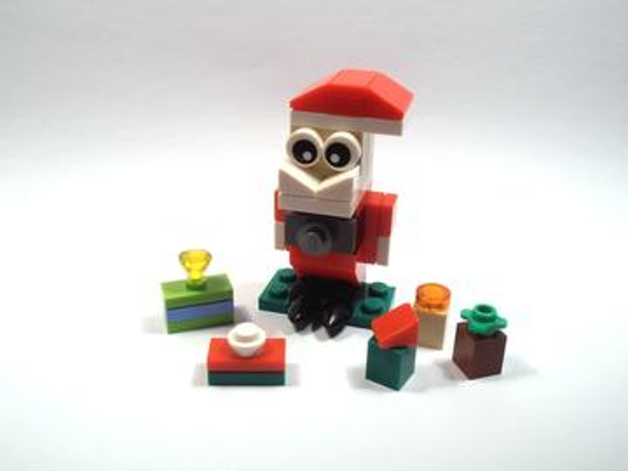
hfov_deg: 50.1
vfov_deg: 38.7
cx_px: 314
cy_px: 236
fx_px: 671
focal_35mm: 37
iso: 80
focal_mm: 6.61
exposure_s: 1/80
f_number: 3.9
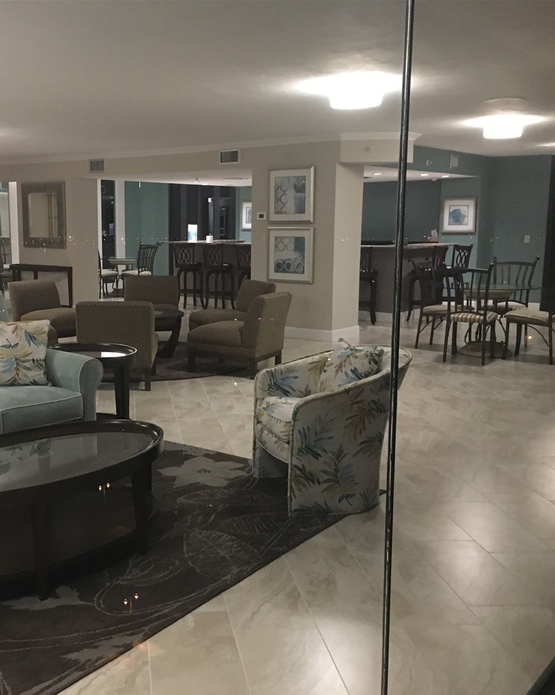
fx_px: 781
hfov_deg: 38.7
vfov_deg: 47.9
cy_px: 349
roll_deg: +0.6
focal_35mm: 38
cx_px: 188
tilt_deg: -8.8
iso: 400
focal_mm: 4.15
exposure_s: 1/15
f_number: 2.2
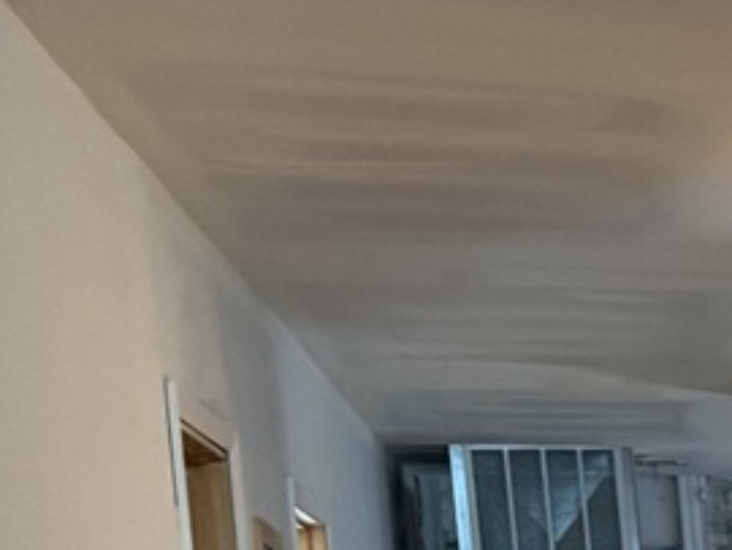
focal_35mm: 128
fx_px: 2709
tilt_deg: -7.9
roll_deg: +2.0
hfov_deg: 11.7
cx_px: 1906
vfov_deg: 10.7
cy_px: 1043
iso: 640
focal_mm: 6.76
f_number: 1.78
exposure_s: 1/60
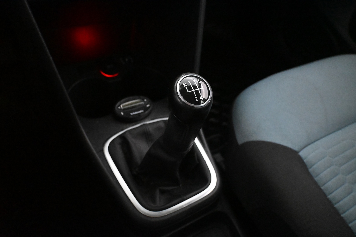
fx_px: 297
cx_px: 178
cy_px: 118
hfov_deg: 61.9
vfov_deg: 43.6
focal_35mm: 30
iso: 11400
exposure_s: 1/60
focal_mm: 20
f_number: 3.8
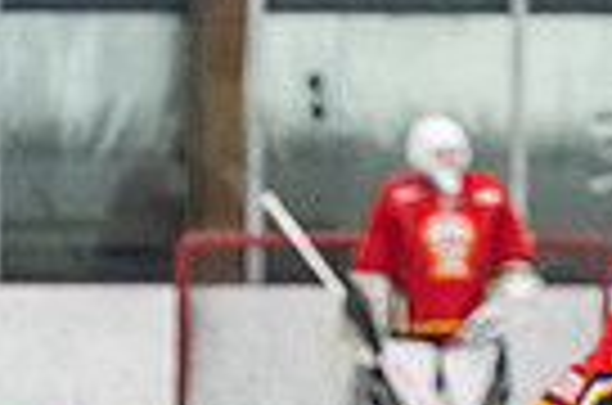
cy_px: 1149
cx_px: -249
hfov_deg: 2.8
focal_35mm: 745
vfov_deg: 1.8
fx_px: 12635
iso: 3200
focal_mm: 105
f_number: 2.8
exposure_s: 1/800
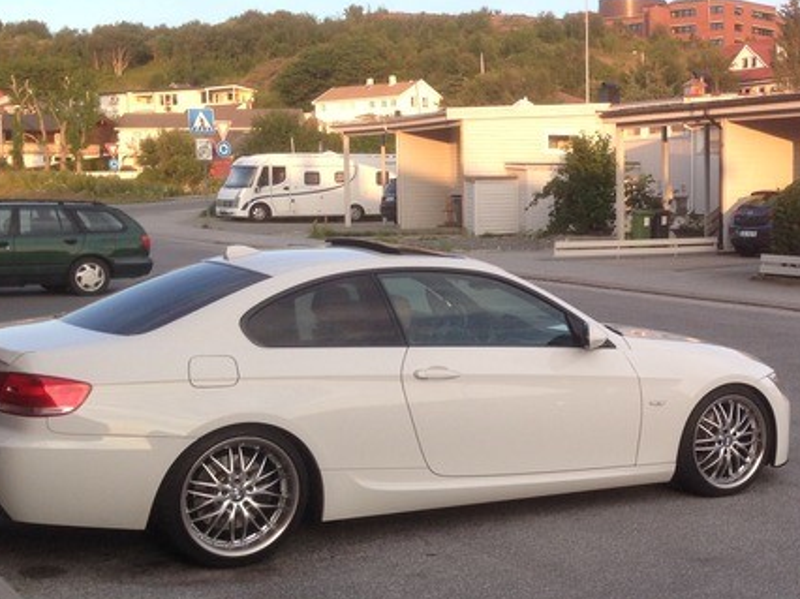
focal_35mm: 62
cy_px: 287
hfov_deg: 30.4
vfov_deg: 23.6
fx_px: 1432
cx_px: 655
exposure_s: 1/234
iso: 50
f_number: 2.4
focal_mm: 4.12
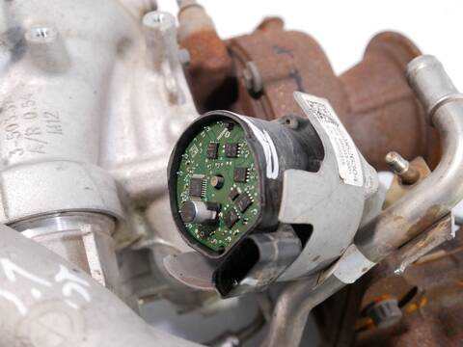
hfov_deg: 42.9
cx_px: 232
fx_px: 589
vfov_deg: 32.9
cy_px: 174
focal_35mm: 44
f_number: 4.4
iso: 1600
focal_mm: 22
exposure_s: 1/60
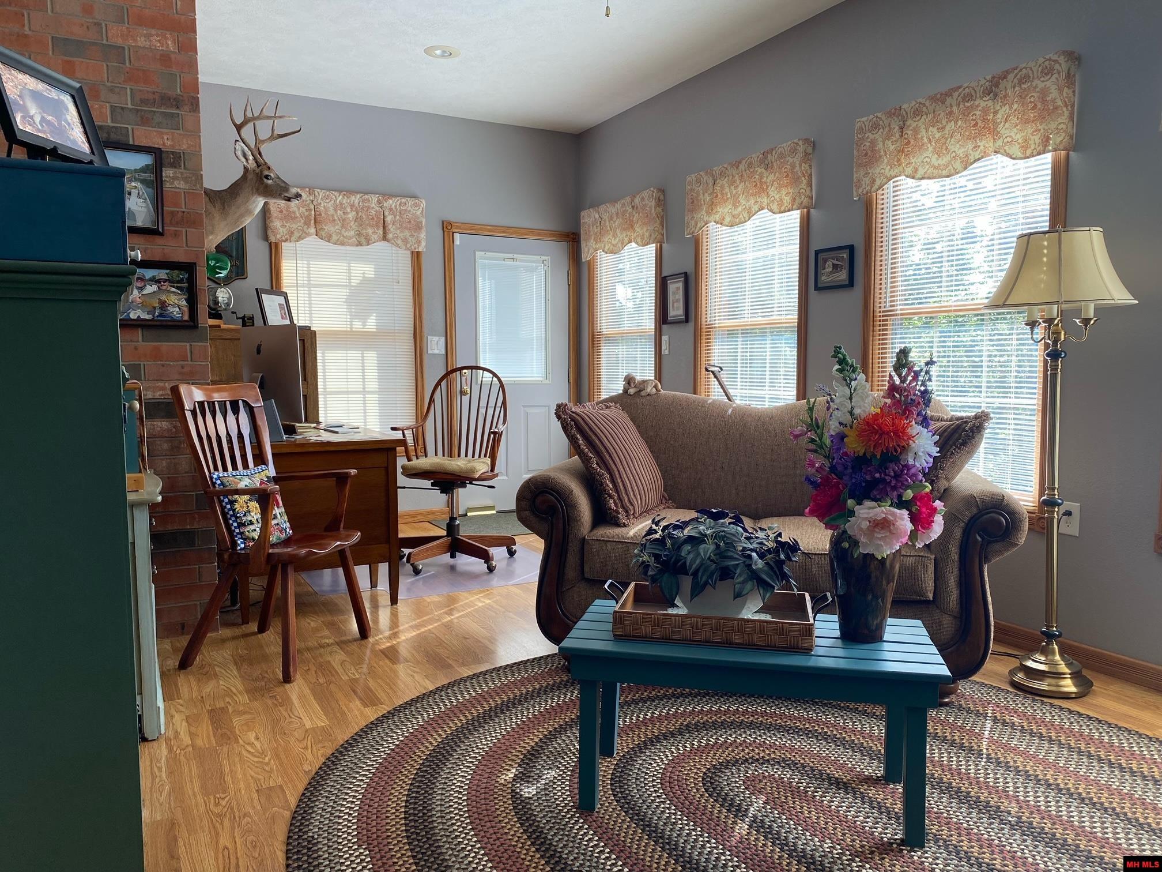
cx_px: 581
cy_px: 436
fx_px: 873
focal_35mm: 26
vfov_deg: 53.1
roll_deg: +0.4
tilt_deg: -4.7
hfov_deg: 67.3
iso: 50
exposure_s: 1/122
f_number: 1.8
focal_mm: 4.25
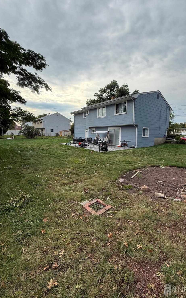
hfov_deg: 74.6
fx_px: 122
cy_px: 148
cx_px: 101
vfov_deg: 101.5
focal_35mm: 15
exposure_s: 1/590
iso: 64
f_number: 2.2
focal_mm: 2.22
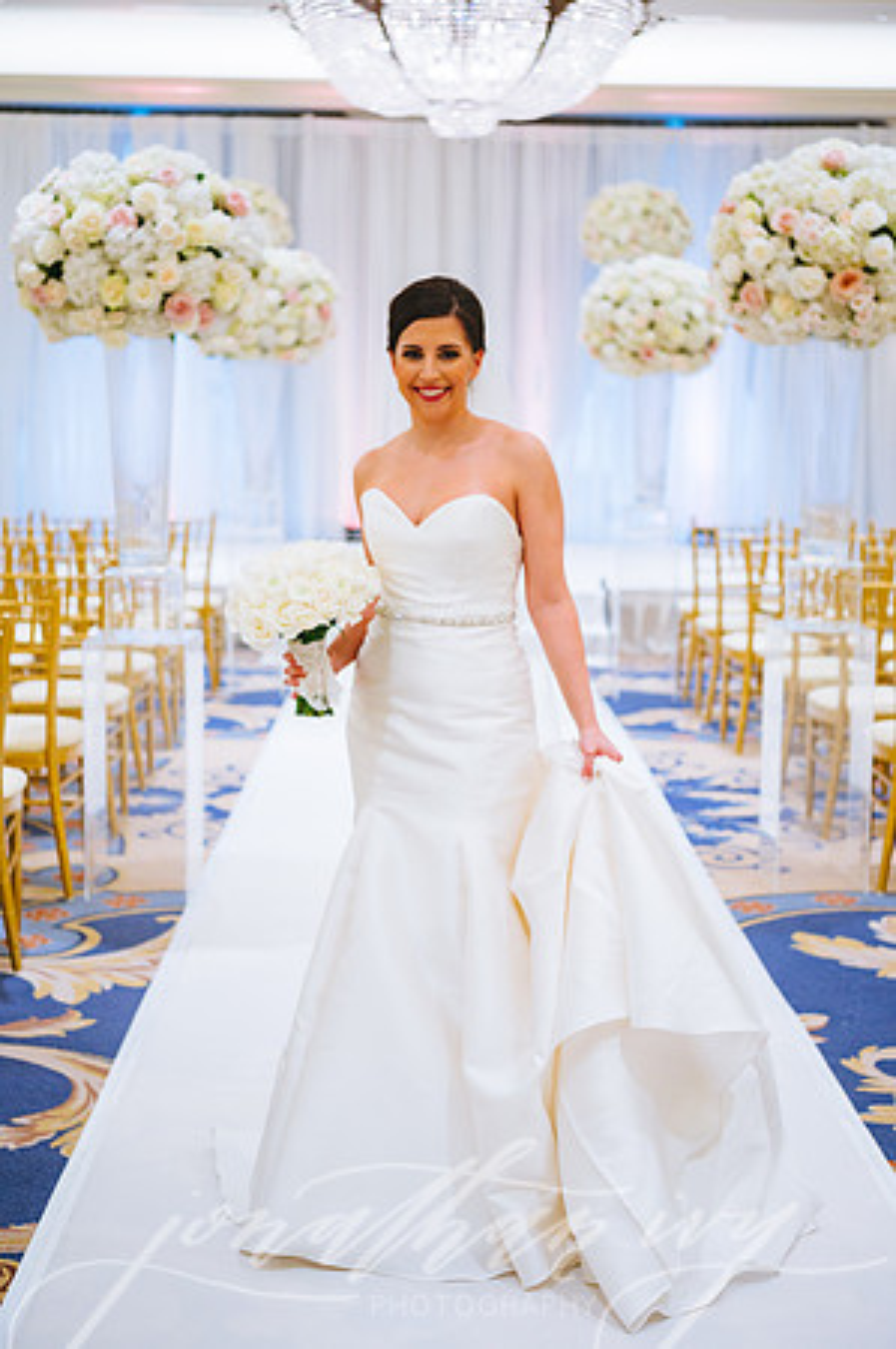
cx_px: 448
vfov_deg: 35.7
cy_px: 674
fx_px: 2095
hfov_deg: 24.1
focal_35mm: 56
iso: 1600
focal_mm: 56
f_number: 2.8
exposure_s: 1/160
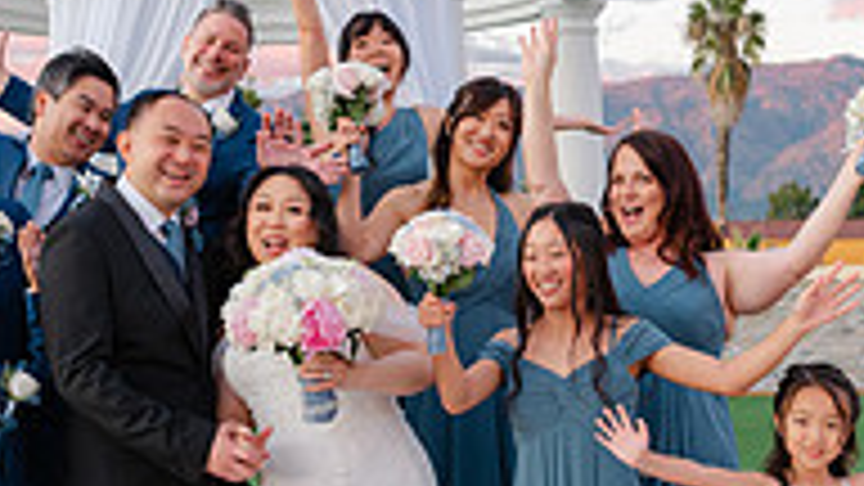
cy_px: 220
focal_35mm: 86
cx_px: 304
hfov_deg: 24.6
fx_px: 1970
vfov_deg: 14.1
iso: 250
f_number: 4
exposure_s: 1/125
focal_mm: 35
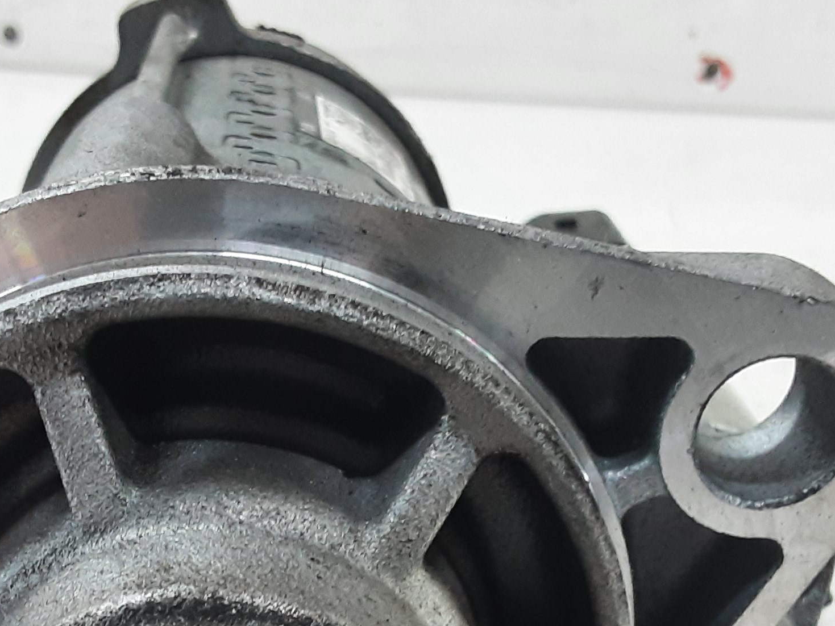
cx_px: 302
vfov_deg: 23.2
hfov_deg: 32.0
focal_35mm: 60
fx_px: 1447
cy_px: 654
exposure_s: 1/33
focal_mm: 2.91
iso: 160
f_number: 1.9
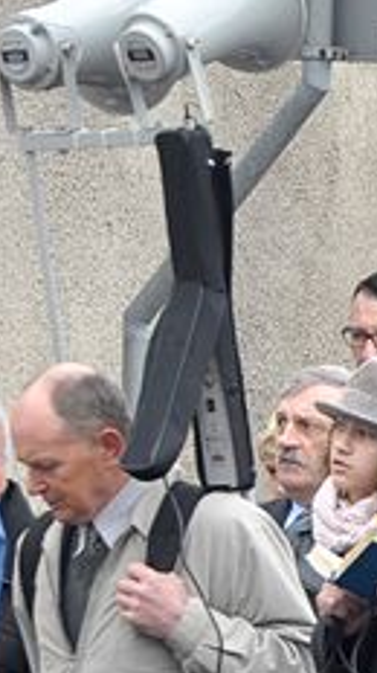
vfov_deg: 3.6
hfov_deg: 2.0
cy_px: 811
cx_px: 884
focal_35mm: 604
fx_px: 10764
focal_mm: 105
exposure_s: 1/320
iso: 320
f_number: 5.6
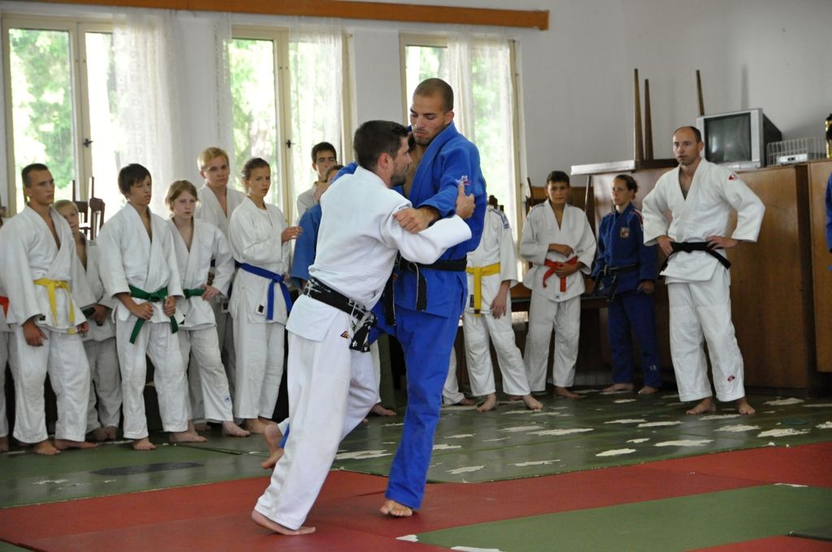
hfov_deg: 27.0
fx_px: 1731
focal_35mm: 75
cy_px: 276
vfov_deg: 18.1
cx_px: 416
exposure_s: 1/400
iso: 2500
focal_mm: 50
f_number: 2.8
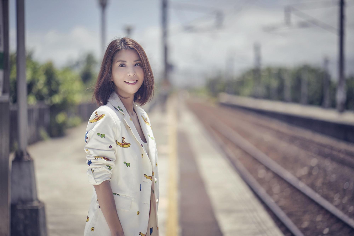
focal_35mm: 85
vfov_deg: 16.1
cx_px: 177
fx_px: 836
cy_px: 118
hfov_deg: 23.9
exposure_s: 1/5000
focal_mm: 85
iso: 100
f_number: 1.8
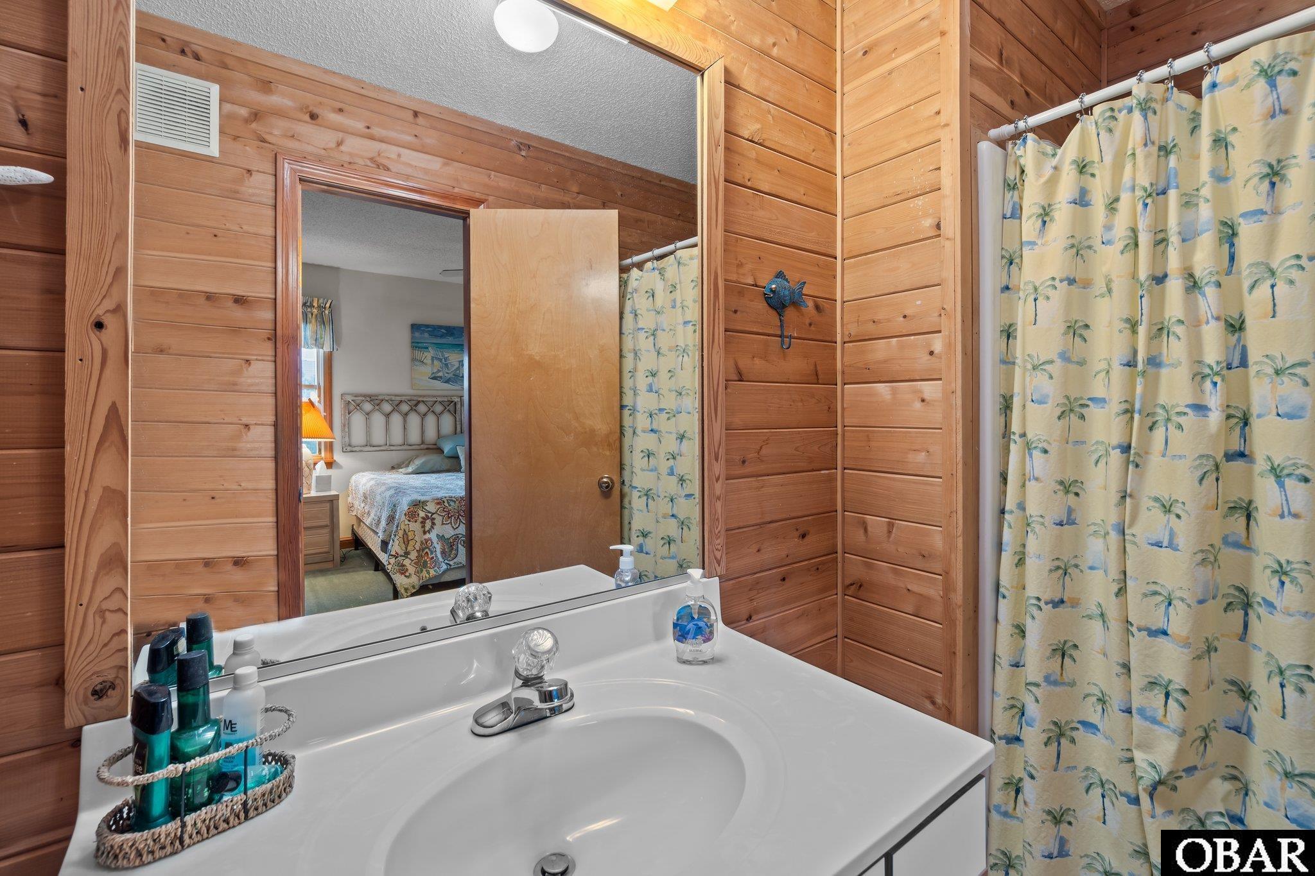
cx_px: 658
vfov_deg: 77.3
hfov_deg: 100.4
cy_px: 438
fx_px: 548
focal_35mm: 15
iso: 100
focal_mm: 10
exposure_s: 2
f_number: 8
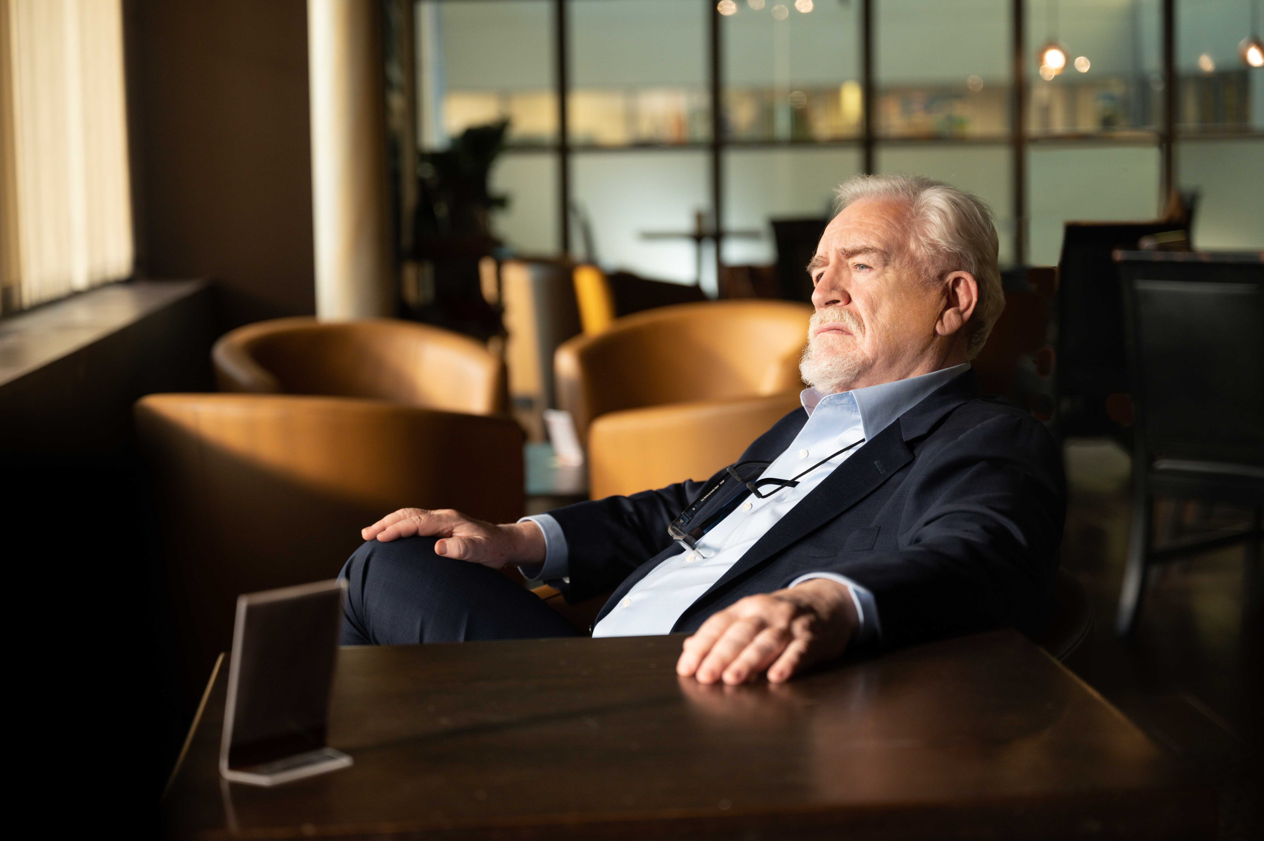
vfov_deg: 19.4
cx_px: 632
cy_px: 420
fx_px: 2456
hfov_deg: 28.9
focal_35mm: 70
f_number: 2.8
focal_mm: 70
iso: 800
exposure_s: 1/200
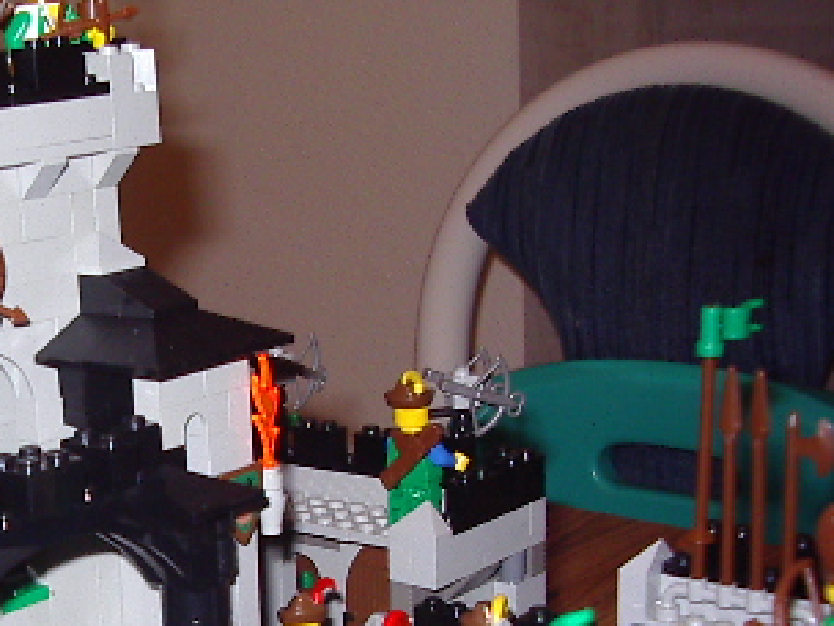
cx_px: 11
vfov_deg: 18.2
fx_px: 1927
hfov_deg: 23.4
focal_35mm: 80
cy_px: 533
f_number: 2.6
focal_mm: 5.8
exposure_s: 1/60
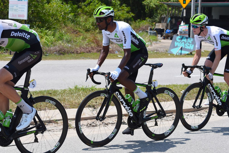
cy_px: 76
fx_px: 509
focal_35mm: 80
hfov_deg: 25.4
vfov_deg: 17.0
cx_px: 114
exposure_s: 1/1250
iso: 400
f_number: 7.1
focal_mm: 80
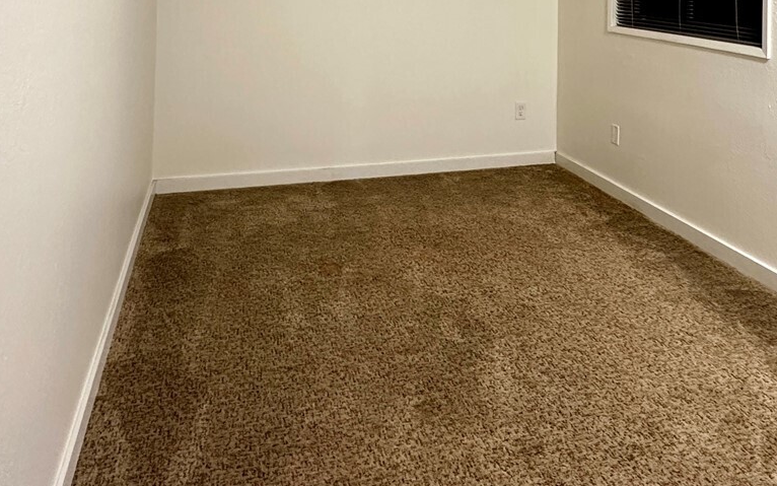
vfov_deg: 34.8
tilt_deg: +2.4
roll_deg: -1.0
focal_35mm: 31
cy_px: -51
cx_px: 411
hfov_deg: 61.2
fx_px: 657
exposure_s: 1/60
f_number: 2.2
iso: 250
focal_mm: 2.22
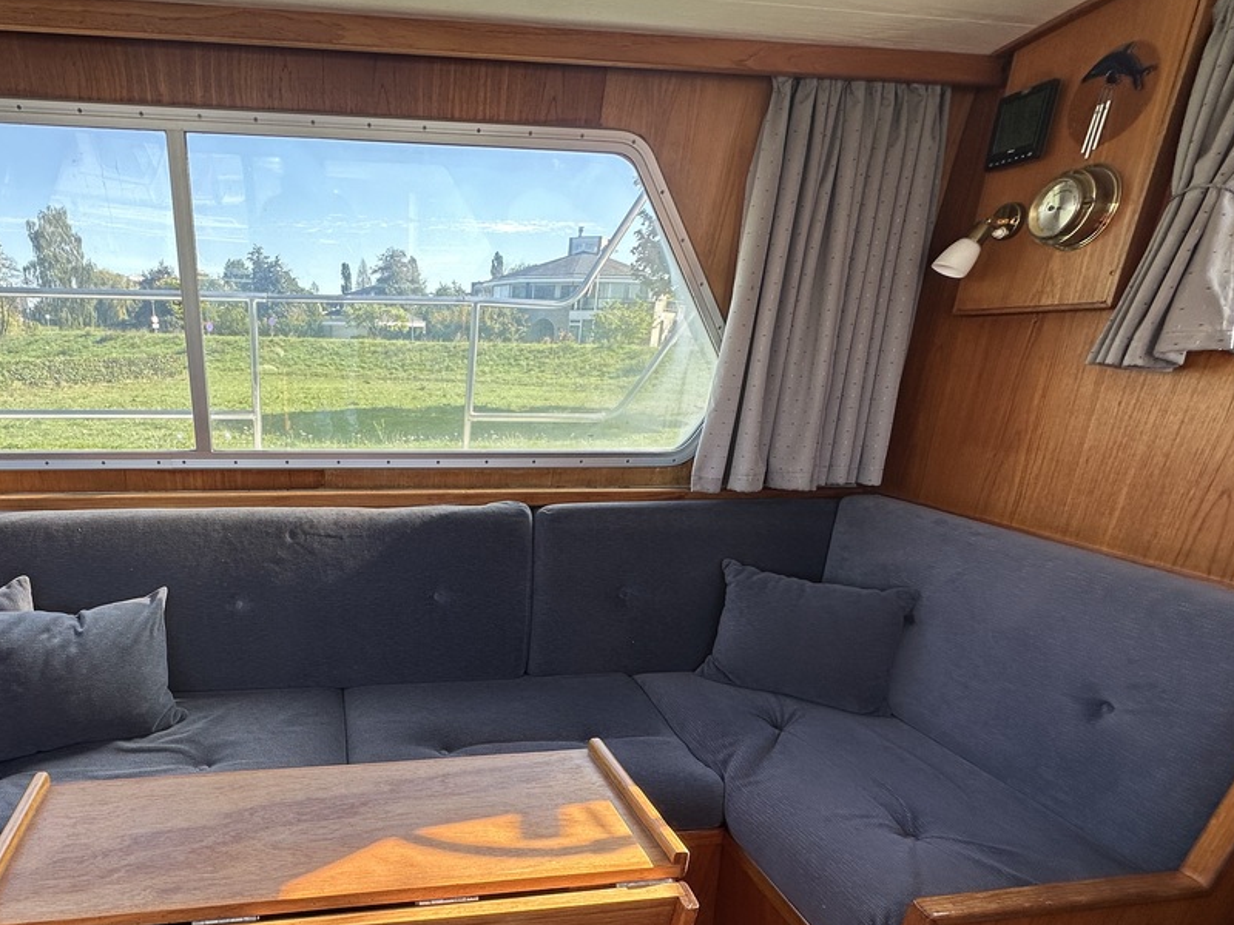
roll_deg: -1.1
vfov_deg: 61.7
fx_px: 749
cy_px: 624
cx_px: 400
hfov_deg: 76.2
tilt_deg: -22.1
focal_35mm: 21
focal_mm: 2.22
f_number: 2.2
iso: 40
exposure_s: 1/161
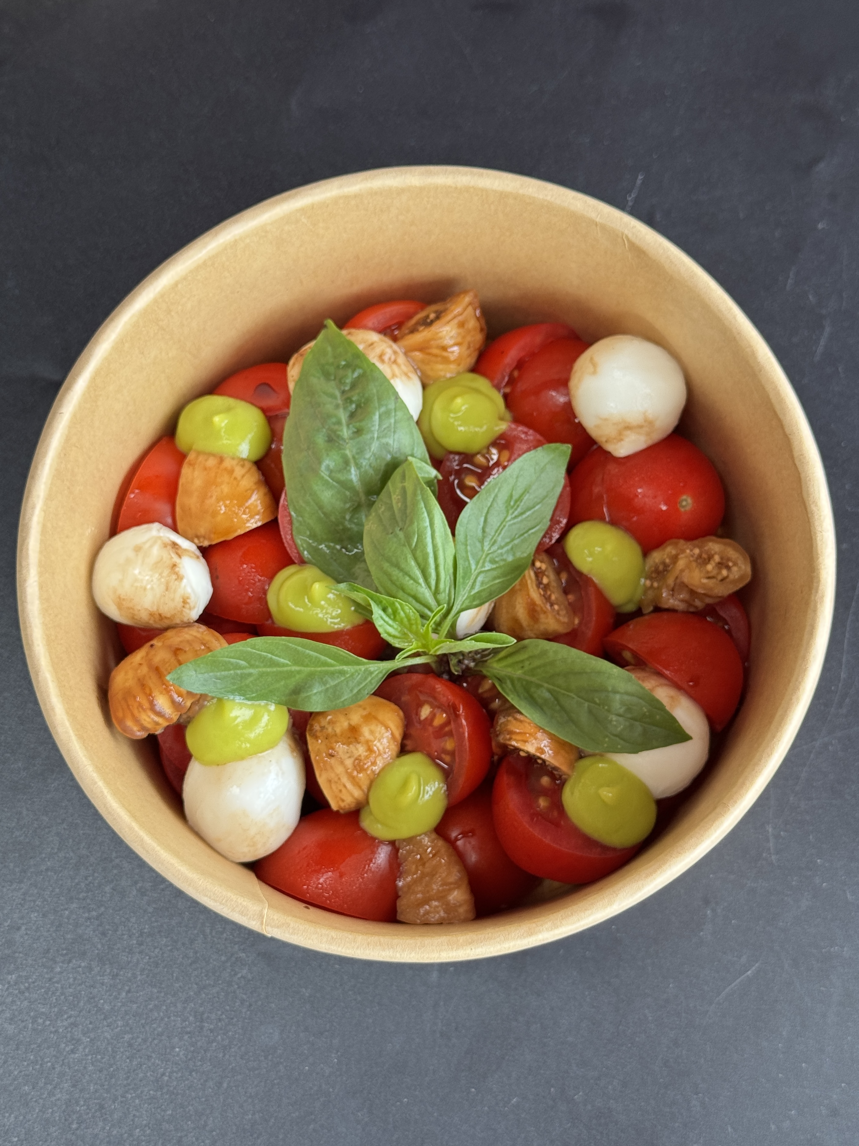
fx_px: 1588
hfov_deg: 30.3
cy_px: 573
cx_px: 430
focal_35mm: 48
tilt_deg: -76.9
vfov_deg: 39.7
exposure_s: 1/121
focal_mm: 6.76
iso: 80
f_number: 1.78
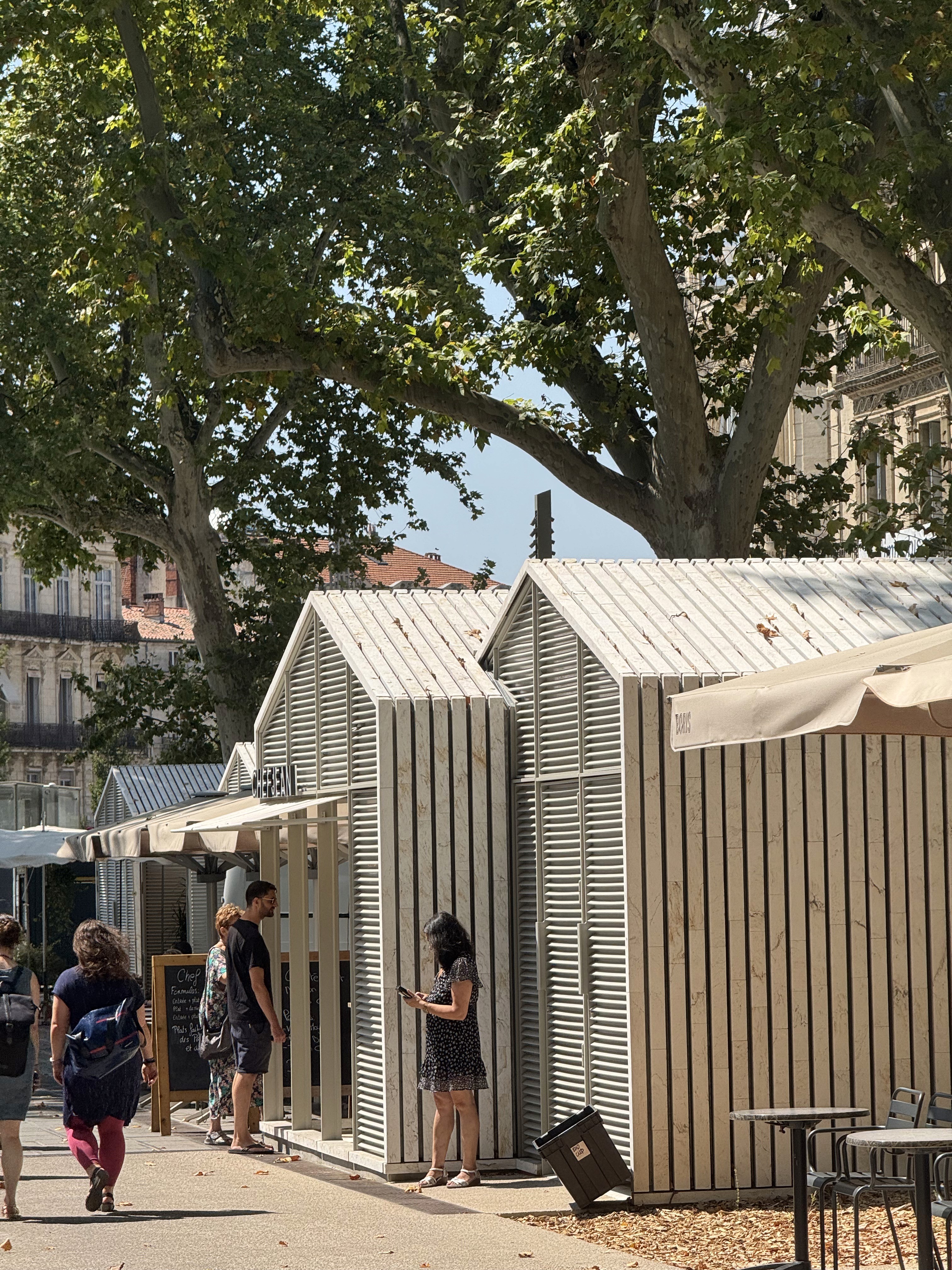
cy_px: 635
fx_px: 4400
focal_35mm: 120
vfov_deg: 16.4
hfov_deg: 12.3
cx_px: 476
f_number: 2.8
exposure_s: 1/1318
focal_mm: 15.66
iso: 50
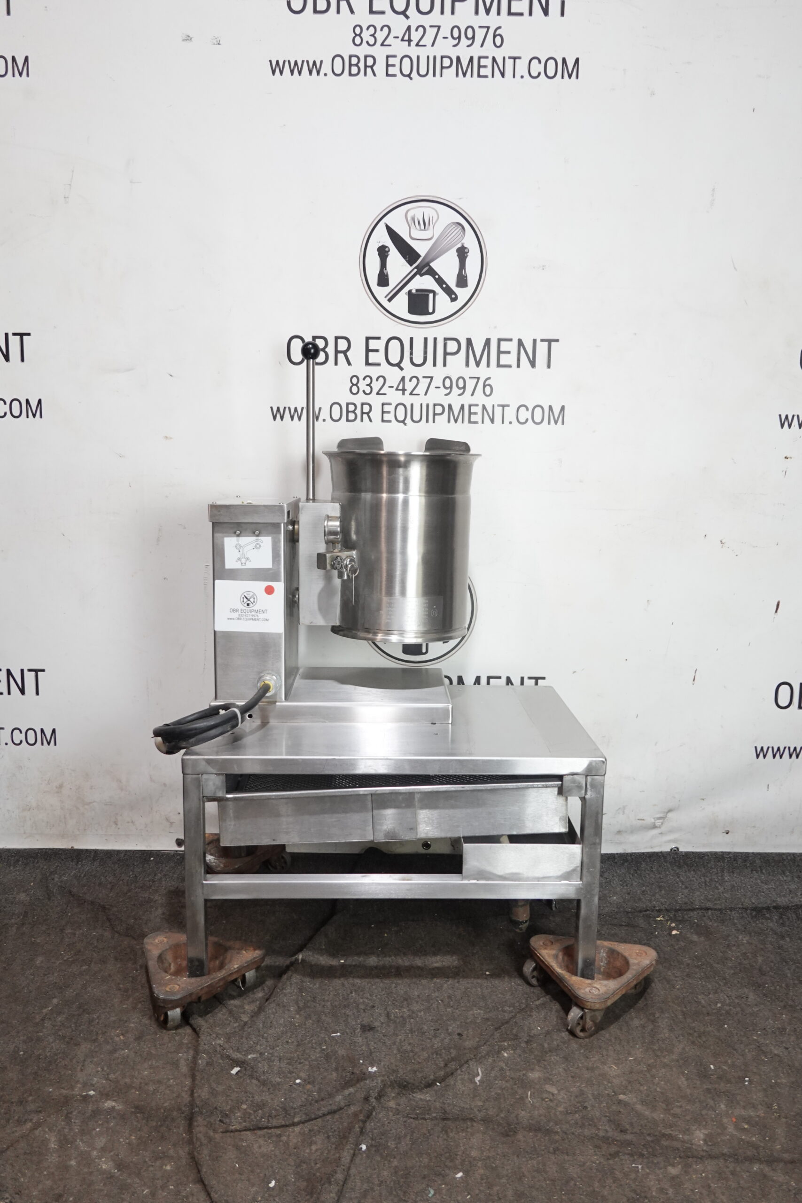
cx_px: 401
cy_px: 602
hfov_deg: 45.0
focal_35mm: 29
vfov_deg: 63.7
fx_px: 969
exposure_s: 1/30
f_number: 3.2
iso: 400
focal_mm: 10.83
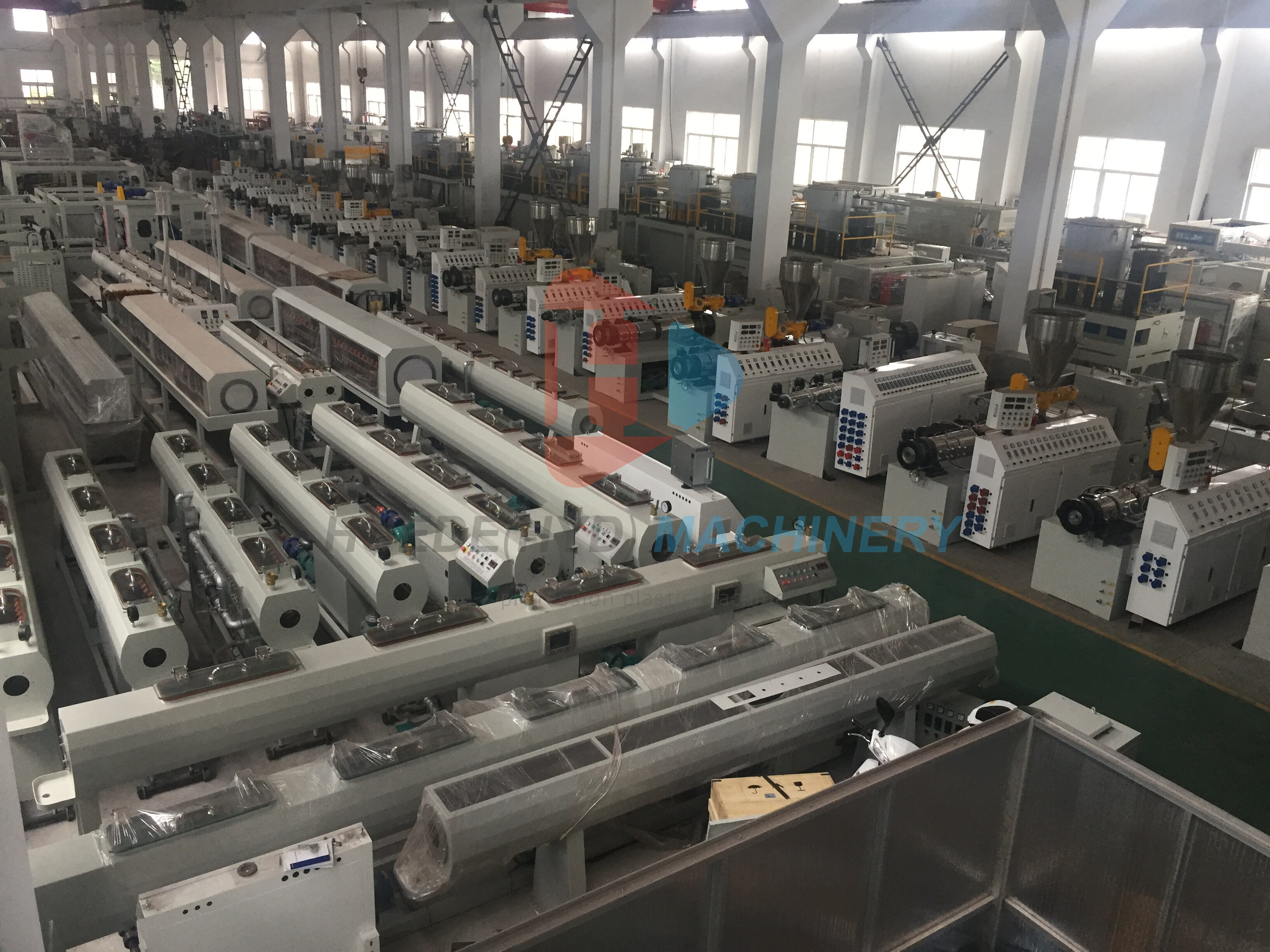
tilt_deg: -19.6
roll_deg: -3.8
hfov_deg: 61.7
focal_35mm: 29
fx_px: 1064
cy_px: 476
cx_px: 635
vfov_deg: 48.2
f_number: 2.2
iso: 80
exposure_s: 1/33
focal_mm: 4.15
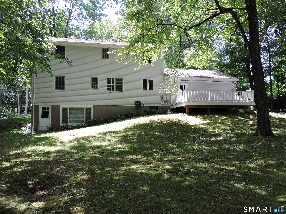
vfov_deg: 46.8
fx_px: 248
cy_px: 107
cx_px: 143
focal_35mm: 30
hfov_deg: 60.0
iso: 100
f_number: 3.1
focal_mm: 5.4
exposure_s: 1/125
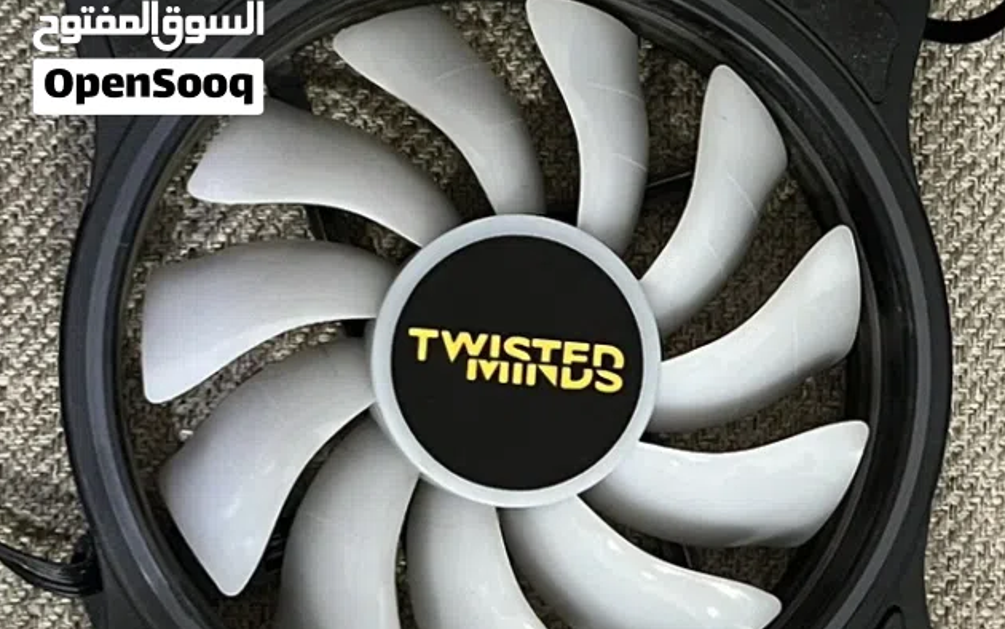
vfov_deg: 44.5
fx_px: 767
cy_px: 345
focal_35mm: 28
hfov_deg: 66.5
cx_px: 504
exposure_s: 1/60
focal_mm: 5.7
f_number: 1.5
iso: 500
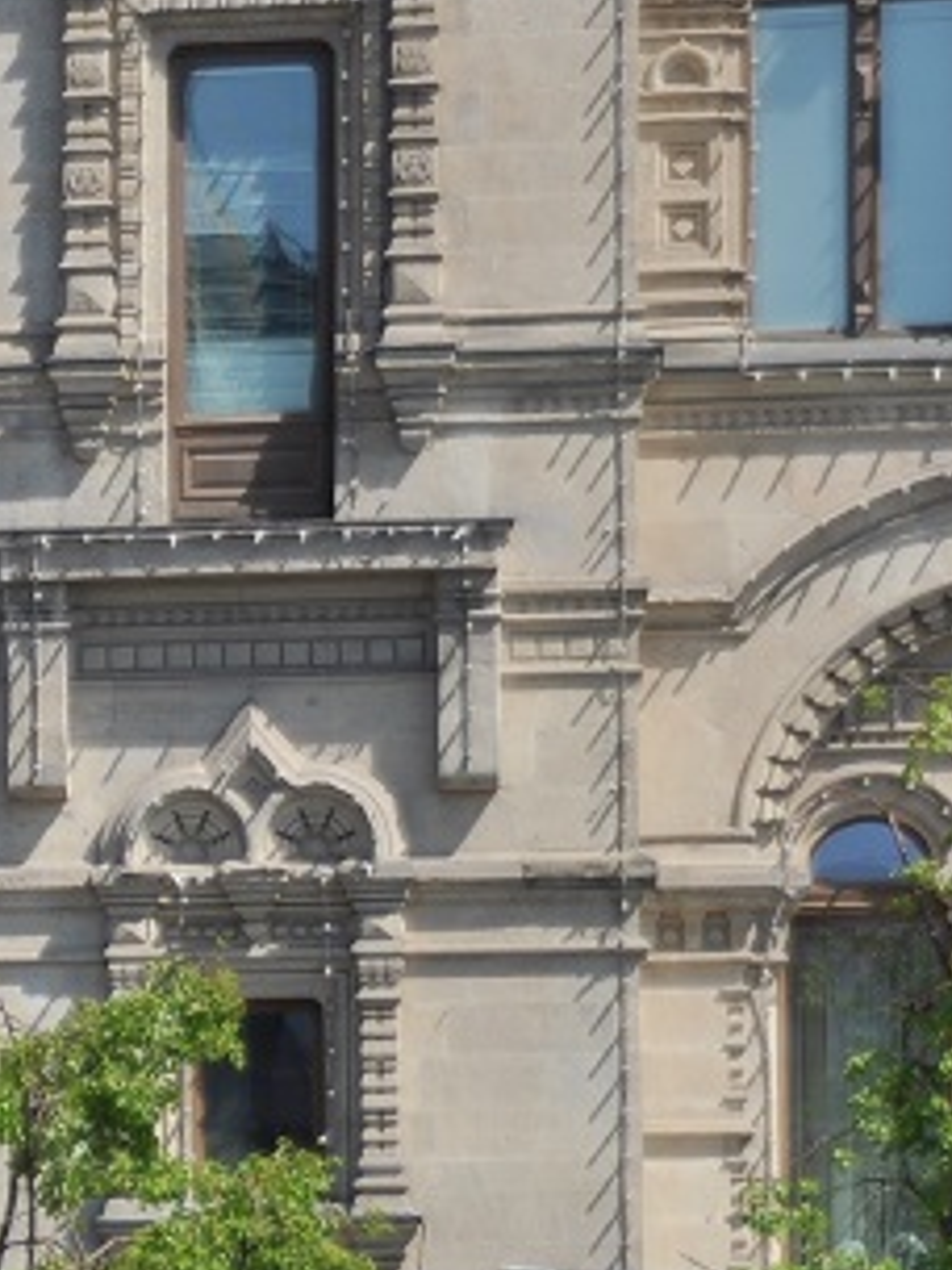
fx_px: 8507
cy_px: 1222
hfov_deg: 6.3
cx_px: -816
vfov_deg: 8.5
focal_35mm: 232
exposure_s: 1/1000
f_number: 4.2
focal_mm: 38
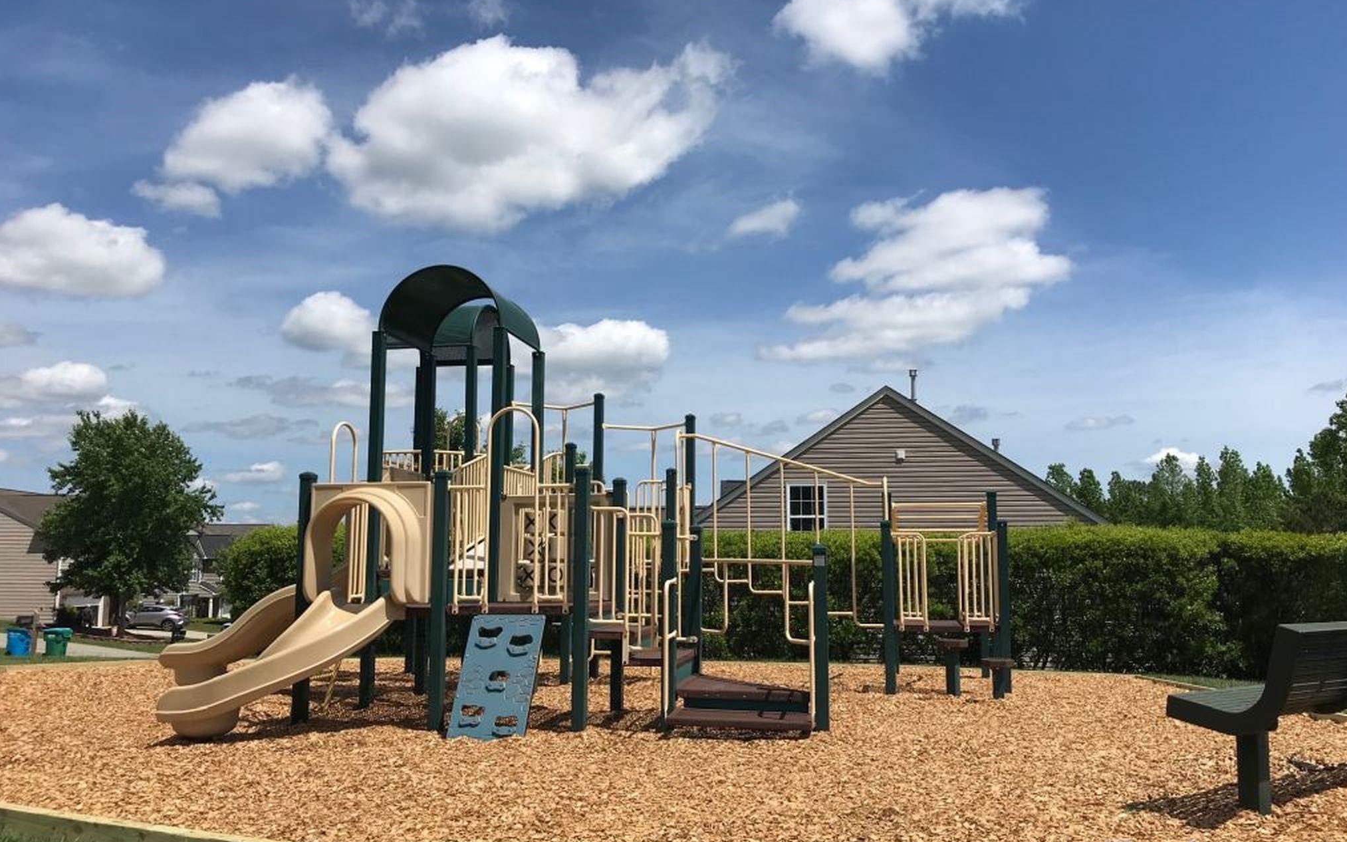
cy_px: 452
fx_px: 1101
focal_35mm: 30
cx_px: 679
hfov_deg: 62.9
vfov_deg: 41.8
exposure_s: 1/4000
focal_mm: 3.99
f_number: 1.8
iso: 20
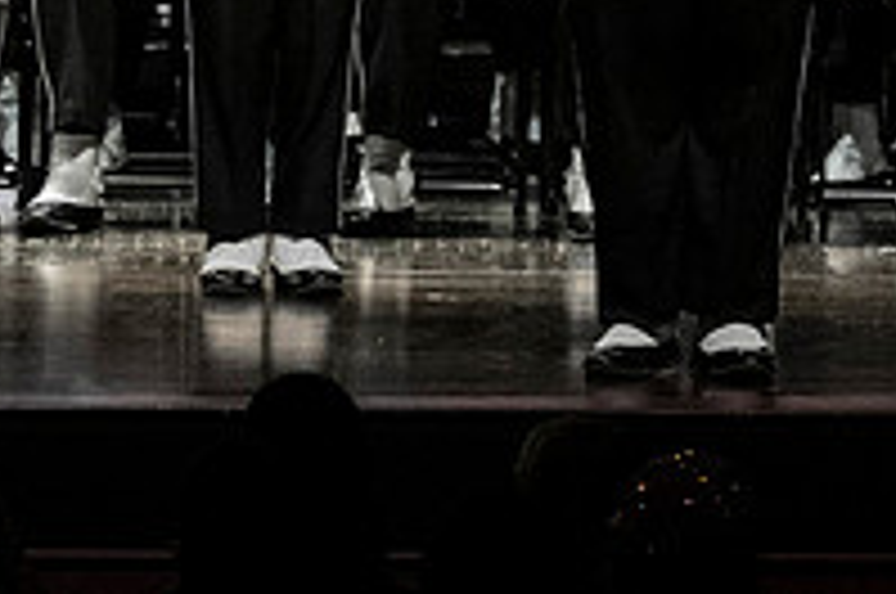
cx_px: 477
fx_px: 15232
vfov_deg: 2.2
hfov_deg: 3.4
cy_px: -270
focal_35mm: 613
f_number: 4
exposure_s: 1/500
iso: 4000
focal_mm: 140
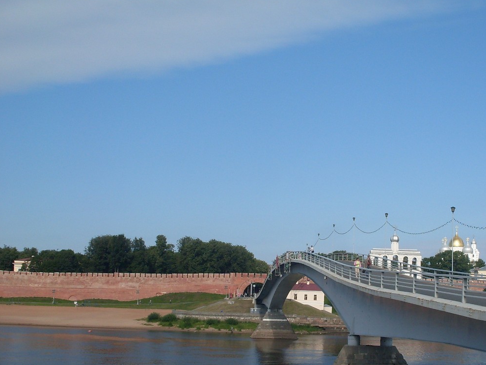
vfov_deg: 26.4
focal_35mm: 55
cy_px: 241
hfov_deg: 34.4
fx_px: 772
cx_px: 342
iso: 80
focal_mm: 6.3
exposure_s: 1/350
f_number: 8.4
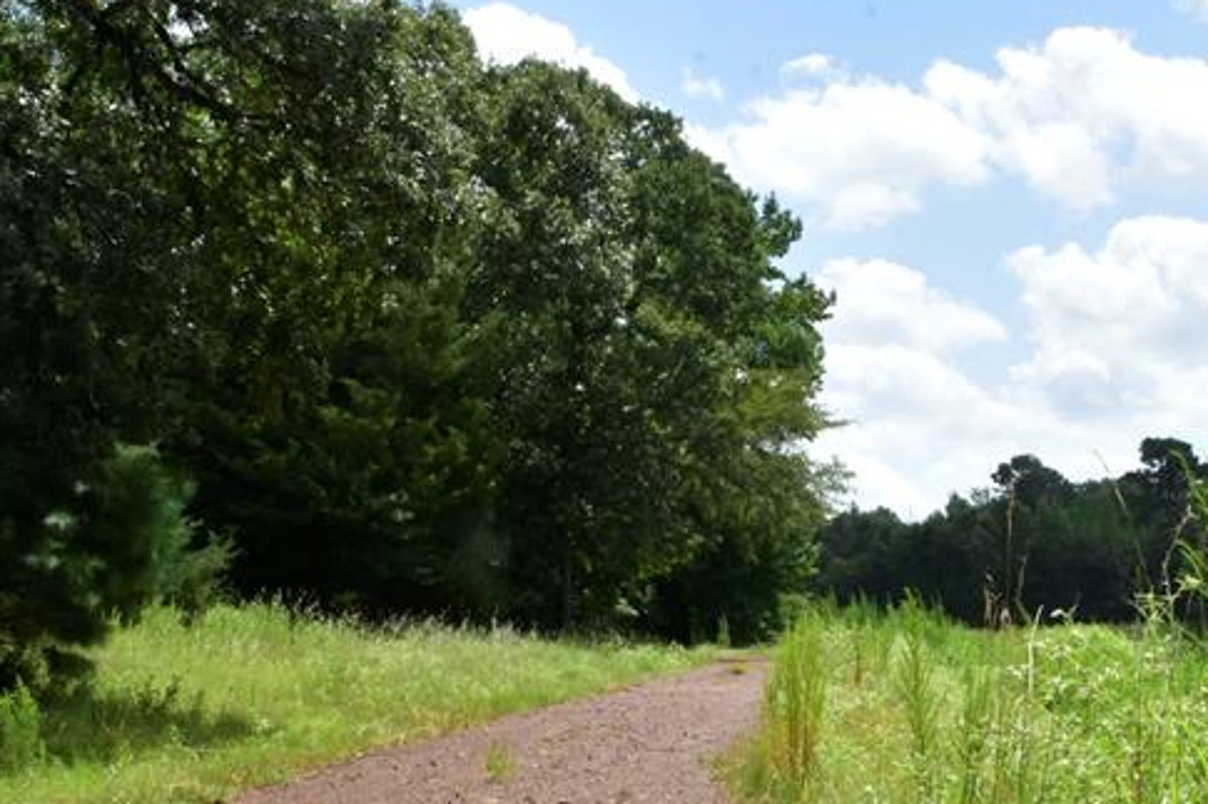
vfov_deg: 23.5
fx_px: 1912
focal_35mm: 57
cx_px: 807
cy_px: 617
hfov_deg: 34.7
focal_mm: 18
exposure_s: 1/125
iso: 400
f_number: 18
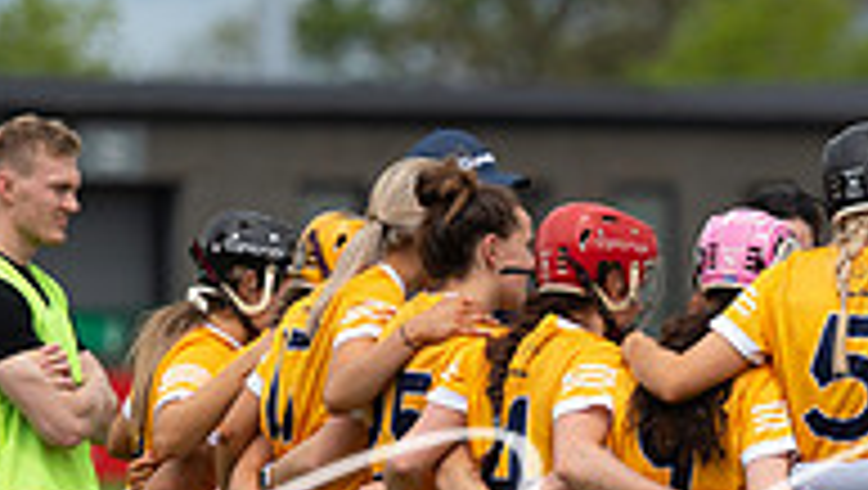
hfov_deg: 3.6
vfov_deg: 2.1
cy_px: 482
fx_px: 13639
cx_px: 1011
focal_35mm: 592
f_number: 2.8
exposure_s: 1/2500
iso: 125
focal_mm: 180
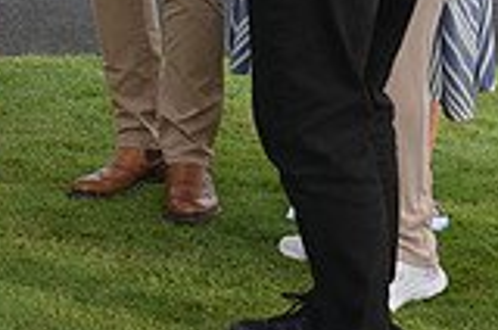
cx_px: -40
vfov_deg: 7.1
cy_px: -244
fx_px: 2609
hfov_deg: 10.8
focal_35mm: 189
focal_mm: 52
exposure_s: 1/400
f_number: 5.6
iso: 500
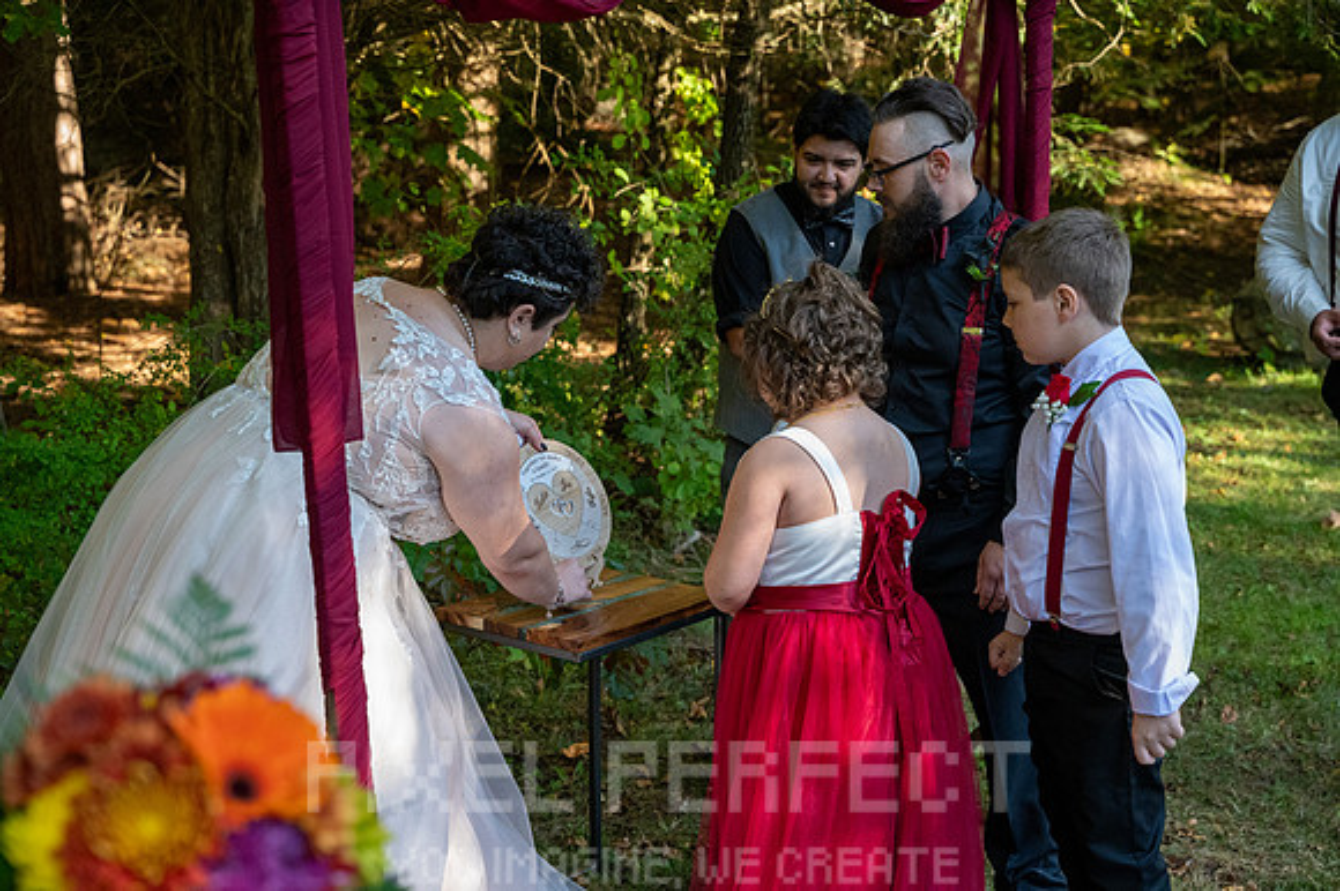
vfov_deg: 25.0
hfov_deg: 36.9
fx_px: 2009
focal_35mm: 54
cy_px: 446
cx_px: 670
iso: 6400
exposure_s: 1/4000
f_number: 4
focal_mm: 54
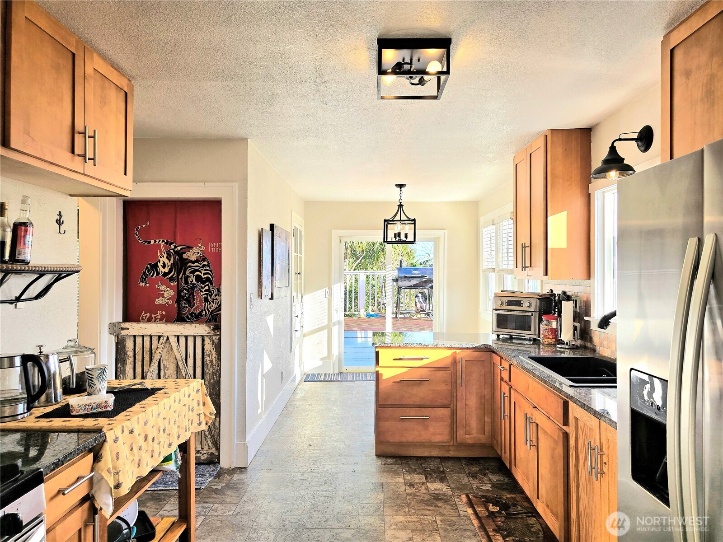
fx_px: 480
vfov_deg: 58.9
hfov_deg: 73.9
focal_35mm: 23
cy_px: 271
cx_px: 362
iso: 12
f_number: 1.7
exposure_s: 1/128
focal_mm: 6.3
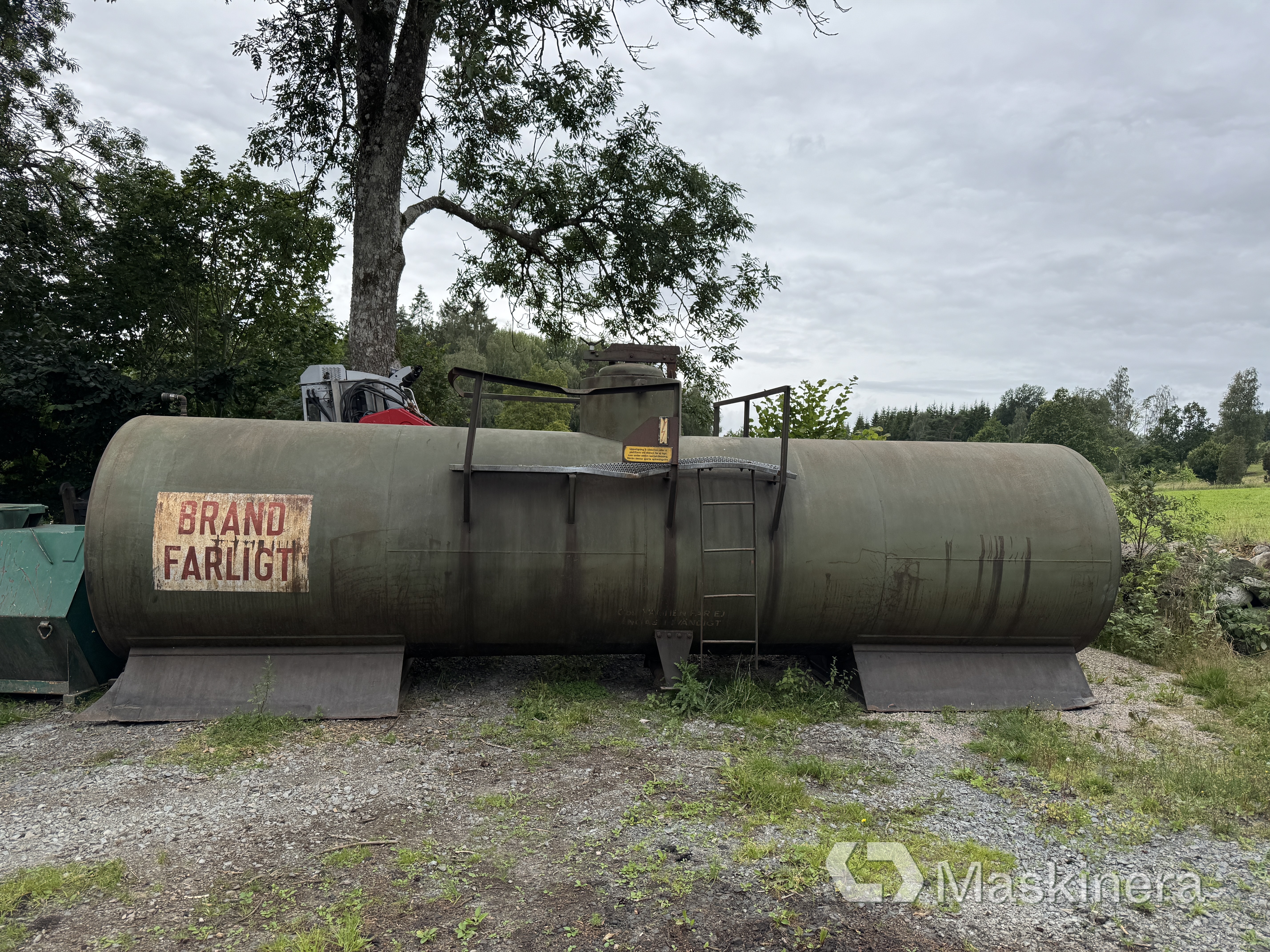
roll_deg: -3.5
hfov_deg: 71.6
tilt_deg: +2.6
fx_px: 881
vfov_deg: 56.8
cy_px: 476
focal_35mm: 24
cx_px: 635
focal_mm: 6.76
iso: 80
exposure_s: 1/3247
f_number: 1.78
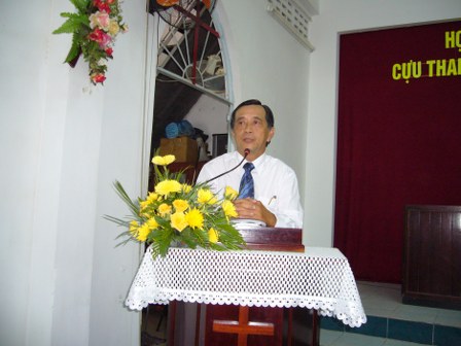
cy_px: 173
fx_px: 466
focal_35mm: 35
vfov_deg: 40.7
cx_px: 230
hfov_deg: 52.6
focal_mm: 5.8
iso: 200
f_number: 2.8
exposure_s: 1/60
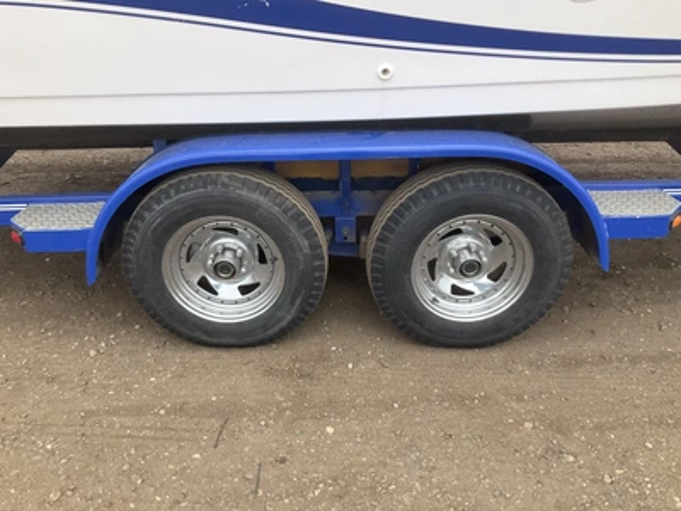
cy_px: 256
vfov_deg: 48.2
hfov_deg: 61.7
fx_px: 571
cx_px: 340
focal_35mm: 29
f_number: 1.8
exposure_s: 1/353
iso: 25
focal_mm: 3
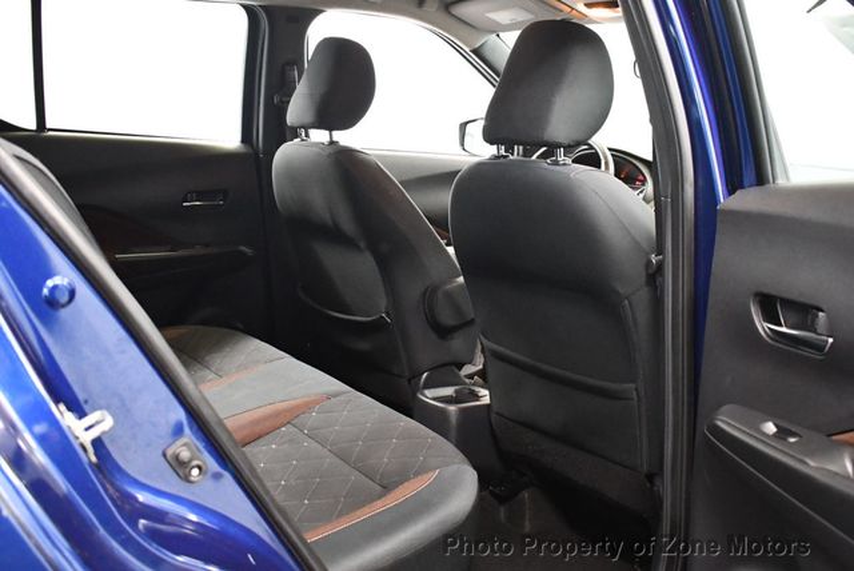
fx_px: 855
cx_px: 427
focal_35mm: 36
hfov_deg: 53.1
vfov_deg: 36.9
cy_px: 286
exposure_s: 1/60
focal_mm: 18
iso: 4500
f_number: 3.5
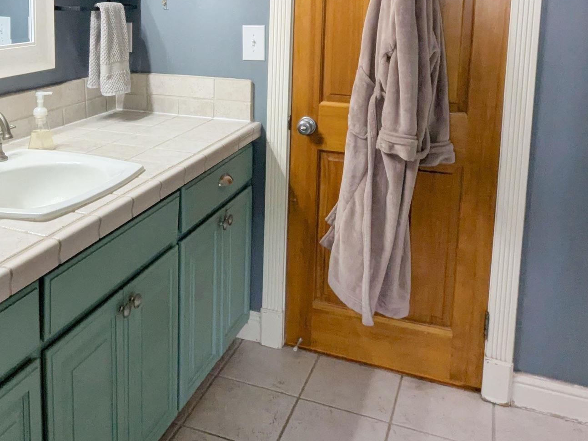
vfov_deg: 36.3
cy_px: 81
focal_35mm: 38
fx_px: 646
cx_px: 175
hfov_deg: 47.8
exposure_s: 1/100
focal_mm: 2.35
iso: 166
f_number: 2.2
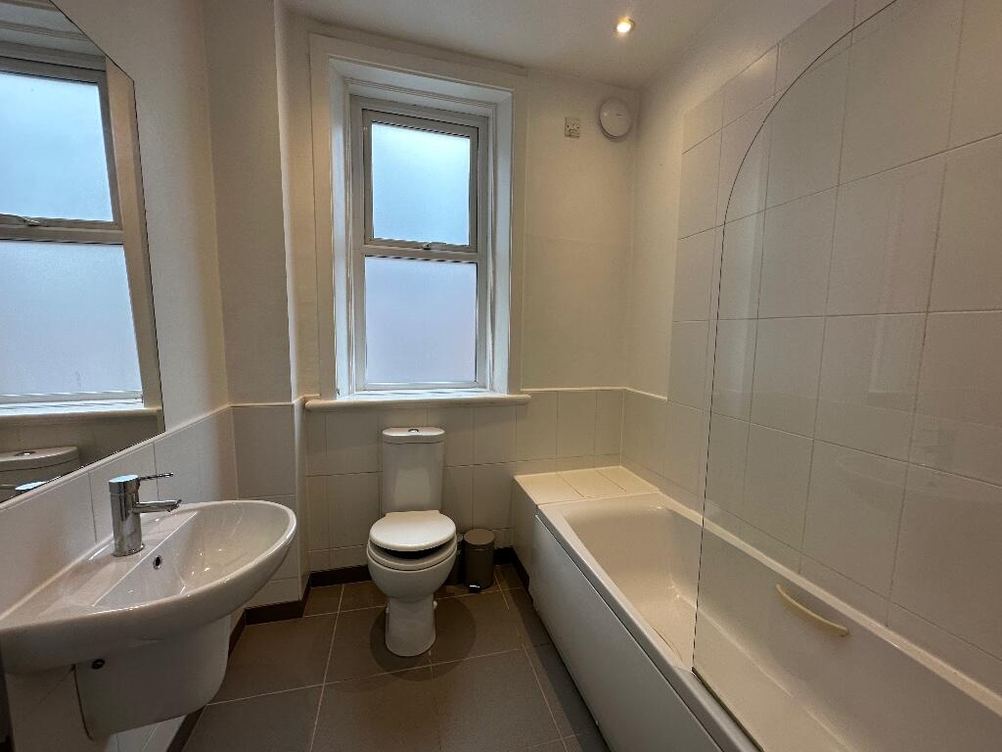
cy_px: 376
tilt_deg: -6.2
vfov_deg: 85.7
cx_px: 501
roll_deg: -0.3
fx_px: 405
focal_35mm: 14
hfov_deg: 102.1
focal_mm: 2.22
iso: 80
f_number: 2.2
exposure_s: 1/100
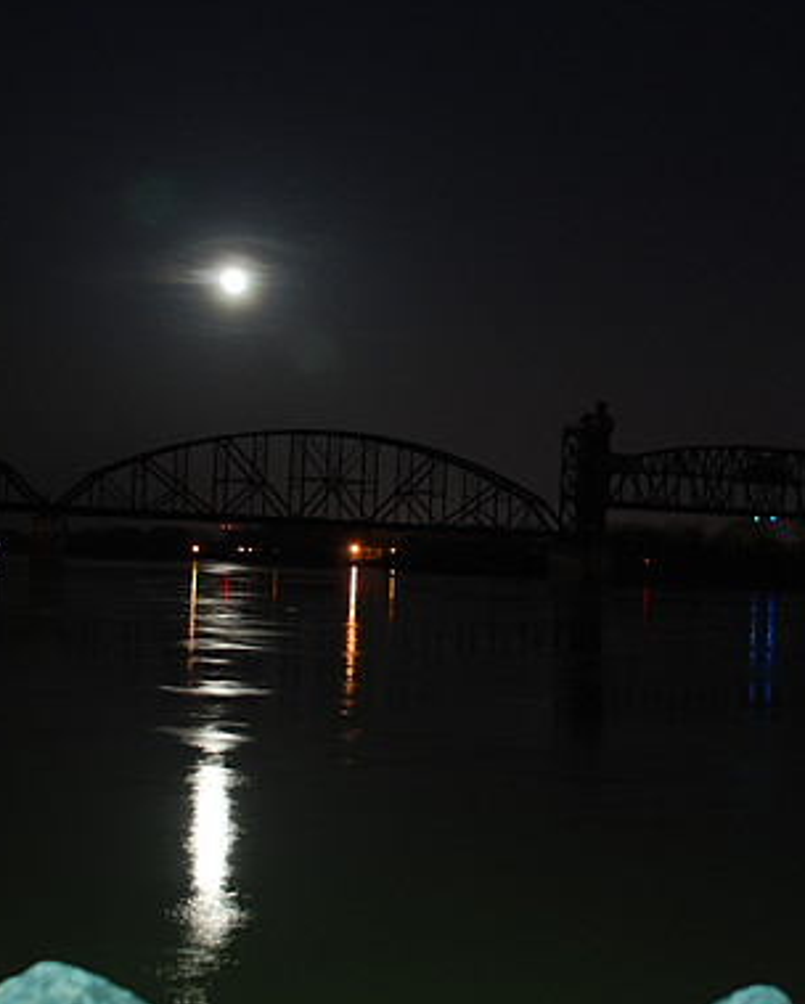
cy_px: 501
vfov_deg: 33.5
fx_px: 1665
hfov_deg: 27.1
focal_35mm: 56
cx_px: 479
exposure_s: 3
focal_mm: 26
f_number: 4
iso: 200
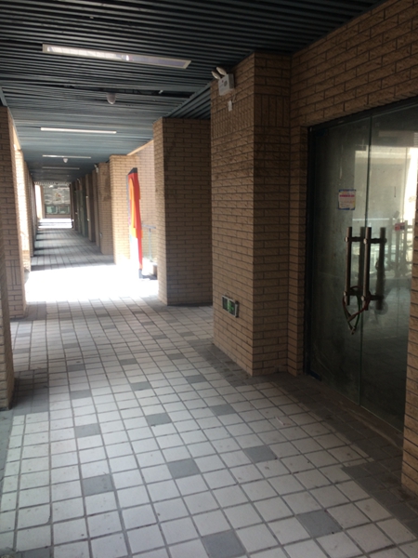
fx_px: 467
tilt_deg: -8.1
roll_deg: +2.6
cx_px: 209
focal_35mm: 29
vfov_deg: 61.7
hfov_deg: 48.2
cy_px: 279
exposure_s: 1/120
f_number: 2.2
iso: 32
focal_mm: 4.15
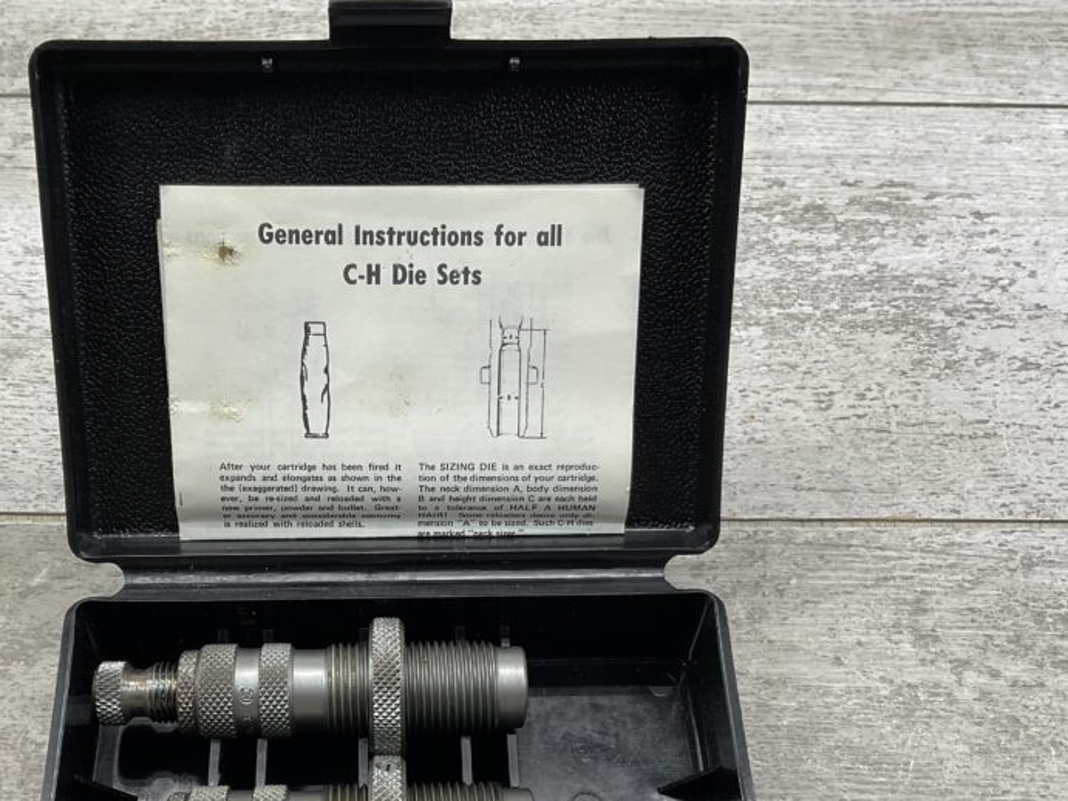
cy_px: 580
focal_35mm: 43
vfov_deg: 33.1
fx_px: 1326
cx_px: 419
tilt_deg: -57.2
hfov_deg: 43.6
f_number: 1.8
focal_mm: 3
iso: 25
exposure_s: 1/120
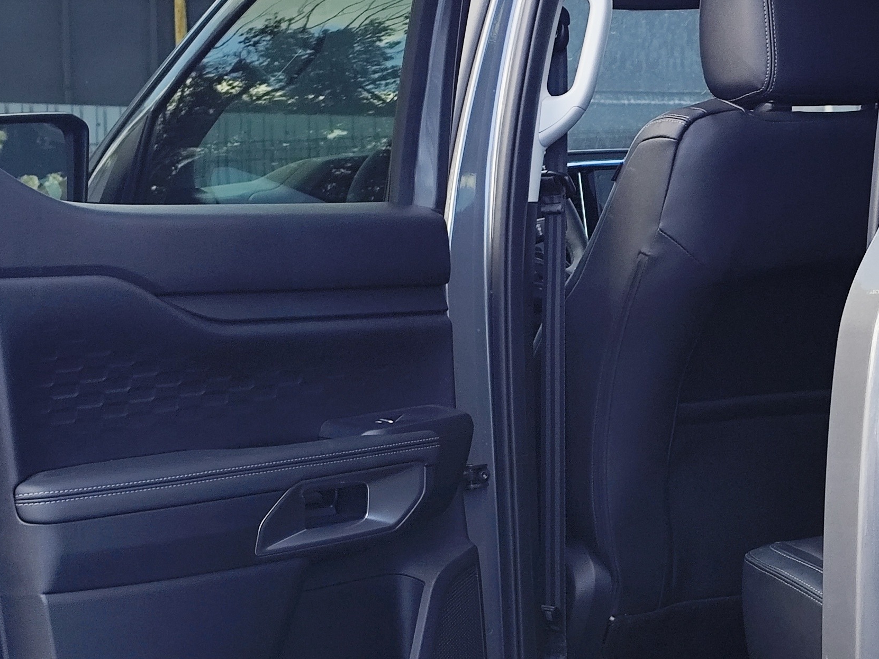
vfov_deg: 13.1
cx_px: 685
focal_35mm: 113
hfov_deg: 17.3
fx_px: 2870
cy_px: 479
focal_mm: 6.19
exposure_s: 1/224
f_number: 1.65
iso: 50
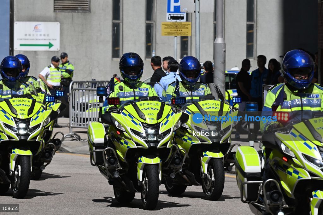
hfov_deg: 7.2
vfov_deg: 4.8
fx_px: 2556
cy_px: 108
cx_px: 162
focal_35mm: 285
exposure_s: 1/320
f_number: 8
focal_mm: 190
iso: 64
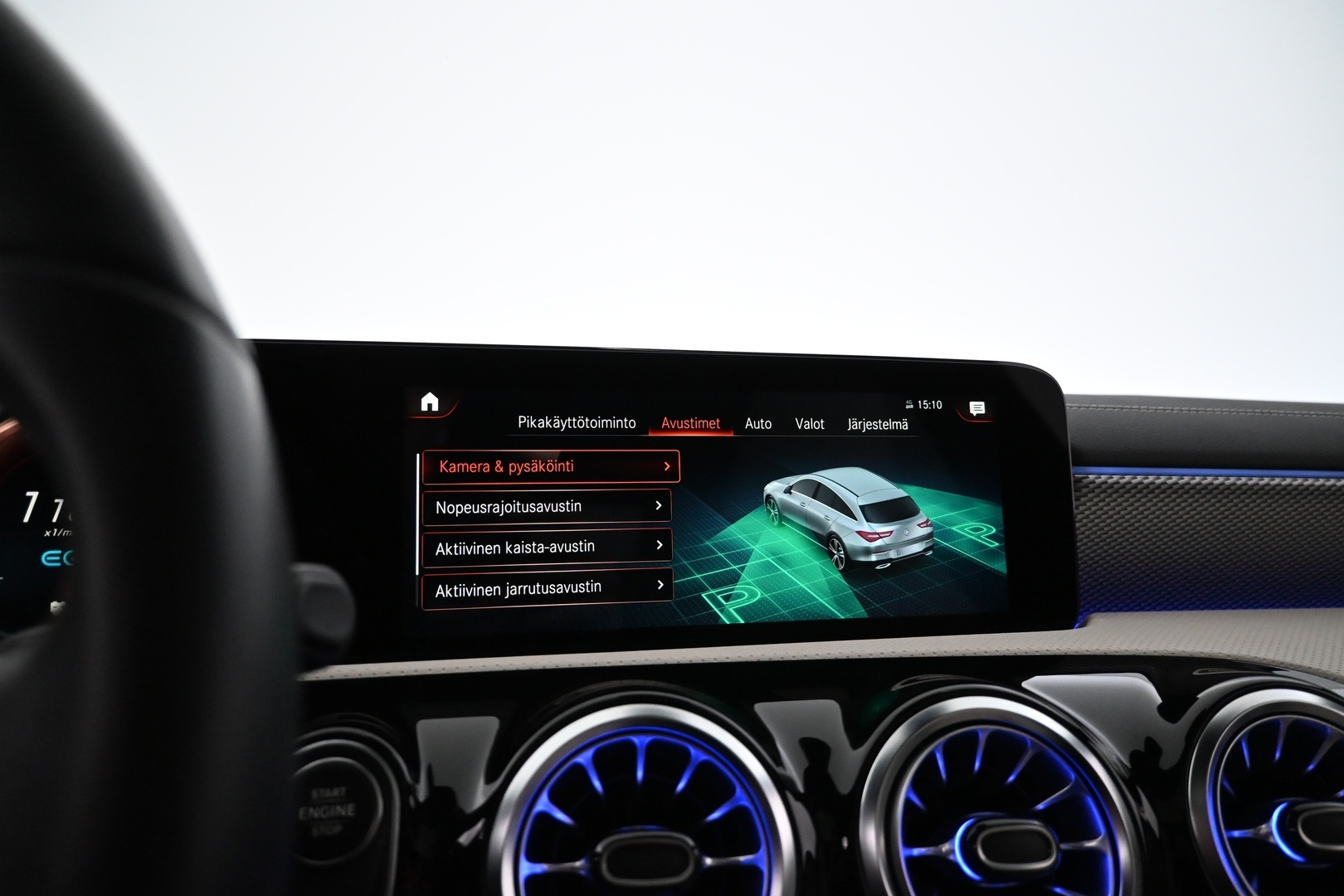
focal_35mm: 24
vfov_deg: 53.1
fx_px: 896
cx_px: 672
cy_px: 448
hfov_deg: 73.7
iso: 3200
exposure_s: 1/80
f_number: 3.5
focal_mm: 16
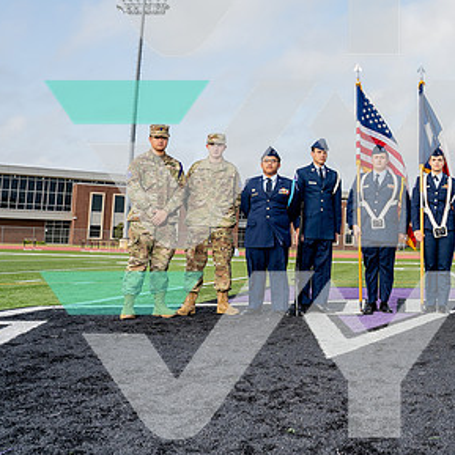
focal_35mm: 41
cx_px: 446
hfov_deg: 37.0
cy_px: 165
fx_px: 610
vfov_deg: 40.6
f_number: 8
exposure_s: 1/250
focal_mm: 24
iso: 320
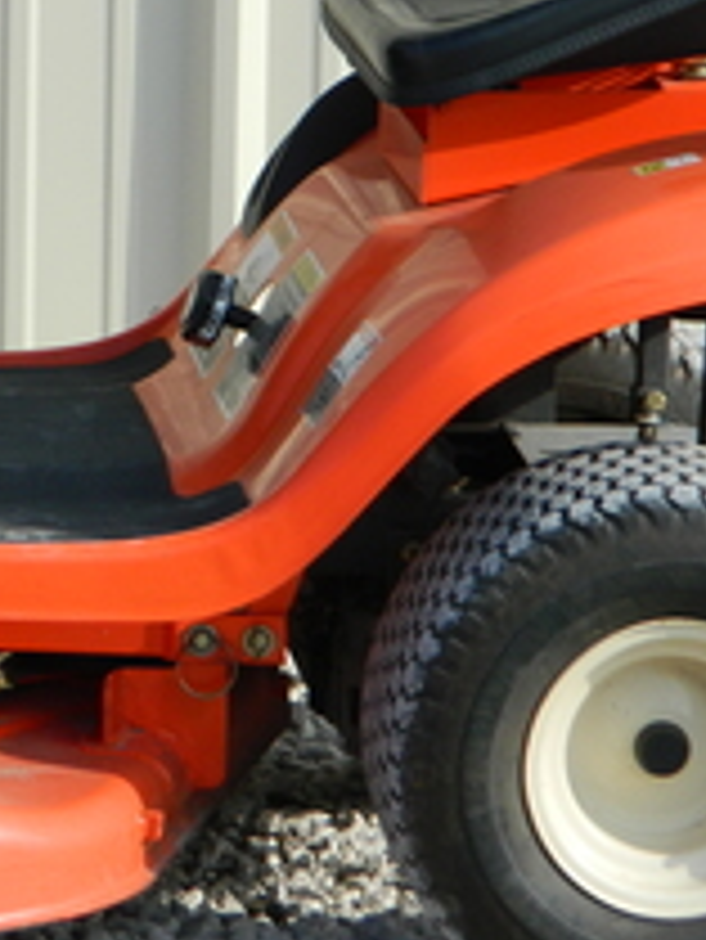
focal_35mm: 336
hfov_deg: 4.4
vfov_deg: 5.9
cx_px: -216
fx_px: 9128
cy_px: 247
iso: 80
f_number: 4.7
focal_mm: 23.2
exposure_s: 1/400
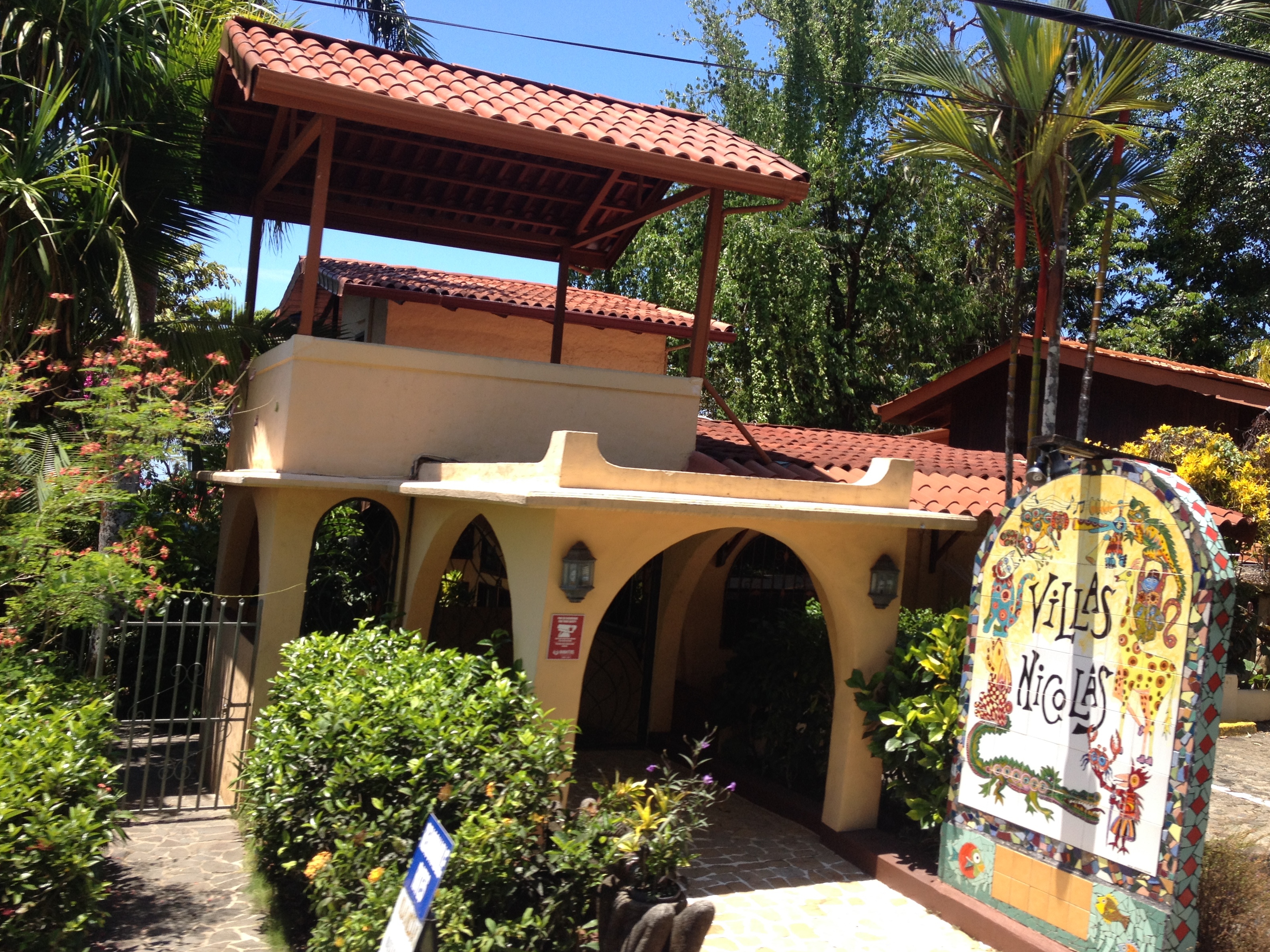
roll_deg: -6.8
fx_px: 1321
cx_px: 634
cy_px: 481
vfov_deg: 39.7
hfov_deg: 51.4
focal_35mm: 36
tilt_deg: -5.6
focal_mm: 4.28
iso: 50
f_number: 2.4
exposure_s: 1/778
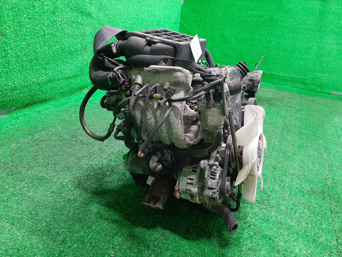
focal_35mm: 26
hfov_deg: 67.3
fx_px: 257
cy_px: 128
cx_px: 171
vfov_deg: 53.1
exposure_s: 1/33
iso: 183
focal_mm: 3.93
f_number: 1.7
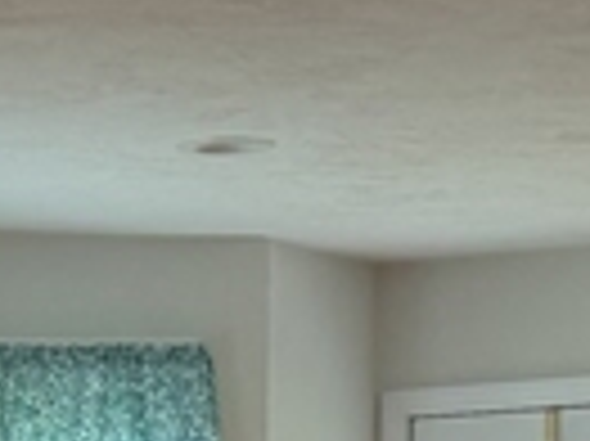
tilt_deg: -10.3
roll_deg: +0.4
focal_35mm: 188
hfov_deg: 10.5
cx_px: 32
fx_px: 3201
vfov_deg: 7.2
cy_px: 1233
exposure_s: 1/60
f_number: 1.78
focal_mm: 6.76
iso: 125
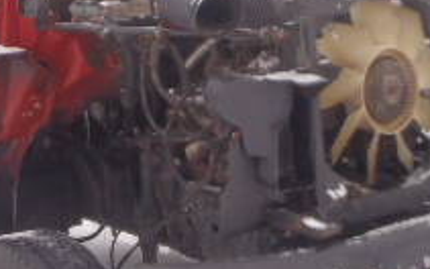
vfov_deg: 14.5
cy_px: 67
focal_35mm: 90
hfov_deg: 22.8
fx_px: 1055
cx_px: 104
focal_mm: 5
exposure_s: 1/50
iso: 100
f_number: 3.5
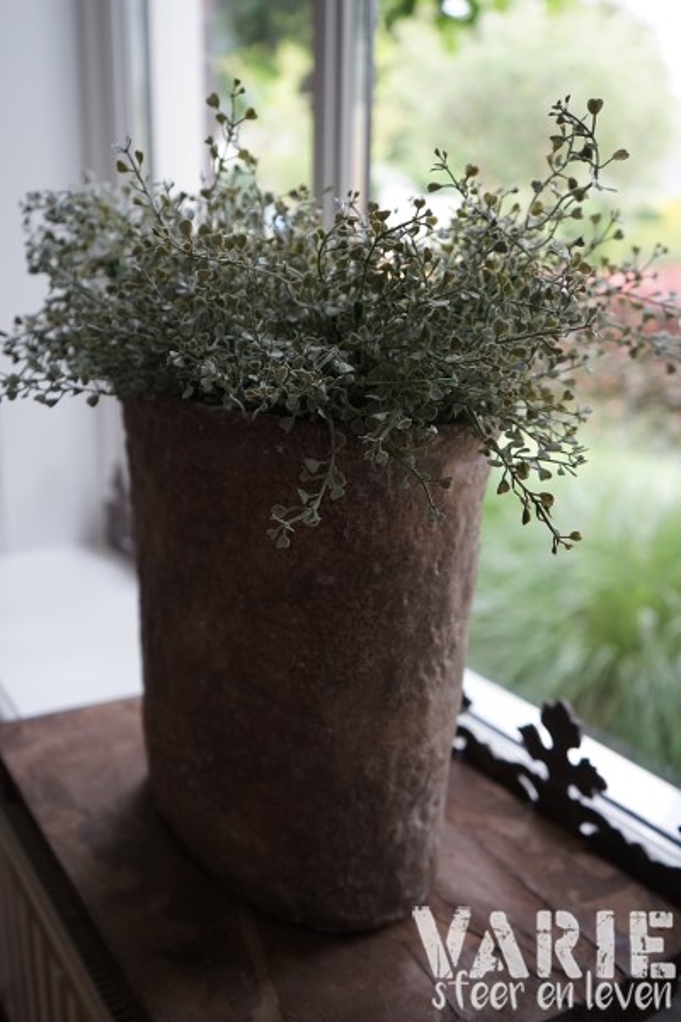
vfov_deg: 58.7
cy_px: 511
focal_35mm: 32
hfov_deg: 41.1
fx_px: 908
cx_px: 340
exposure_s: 1/160
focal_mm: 32
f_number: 4
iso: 1250
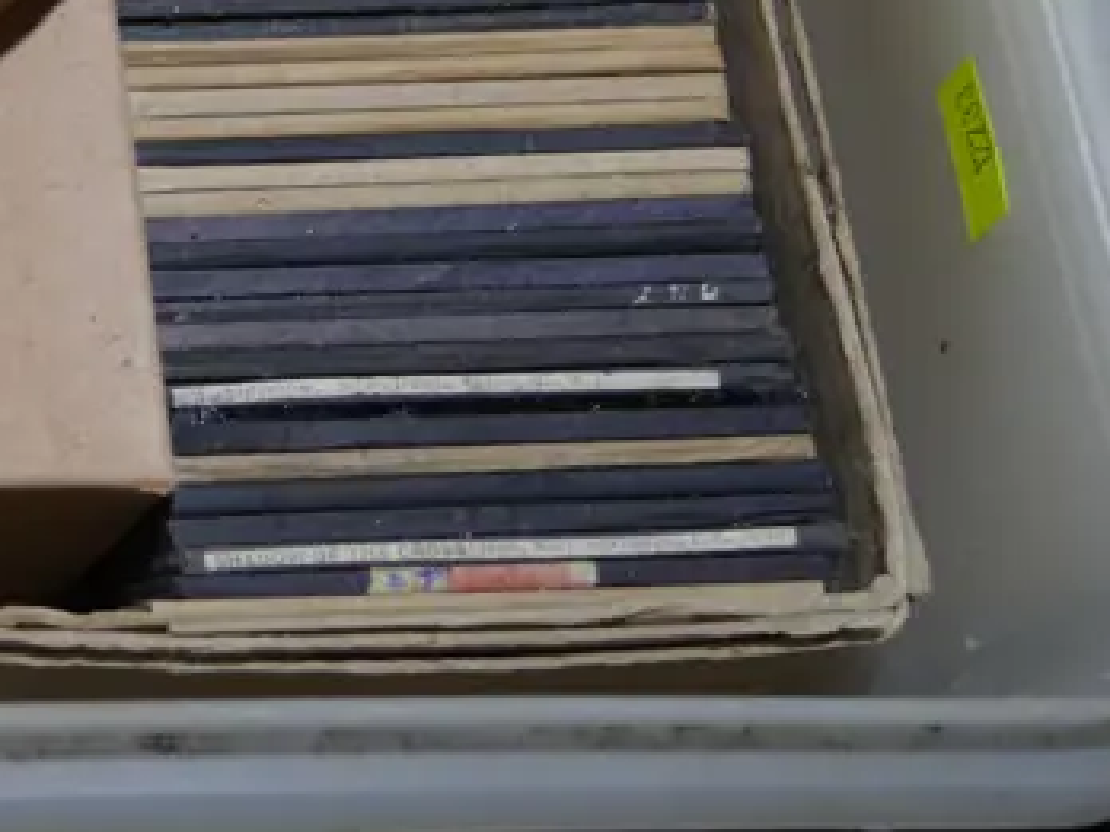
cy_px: -387
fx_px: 3207
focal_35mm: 100
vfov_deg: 13.9
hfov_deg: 18.1
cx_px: -408
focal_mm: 17
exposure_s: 1/80
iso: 200
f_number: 4
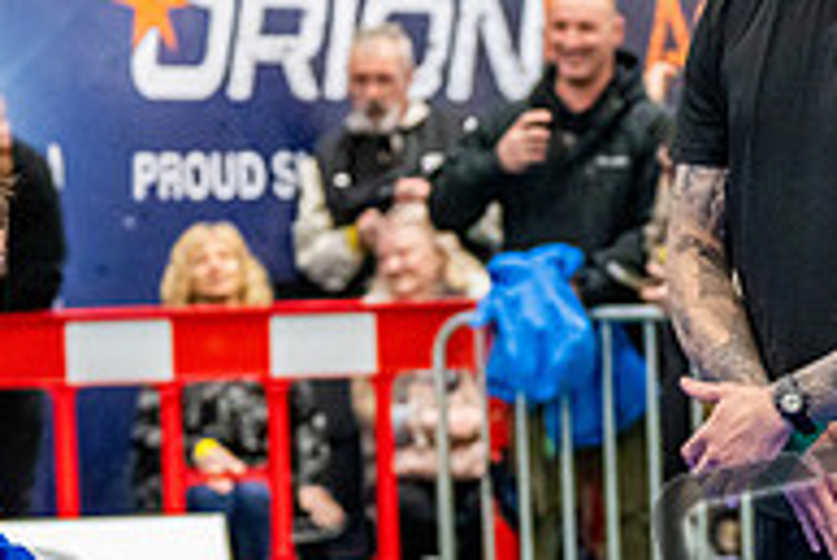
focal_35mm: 237
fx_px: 5514
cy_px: 549
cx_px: 664
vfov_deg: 5.8
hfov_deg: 8.7
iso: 6400
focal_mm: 79
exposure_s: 1/500
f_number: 2.8
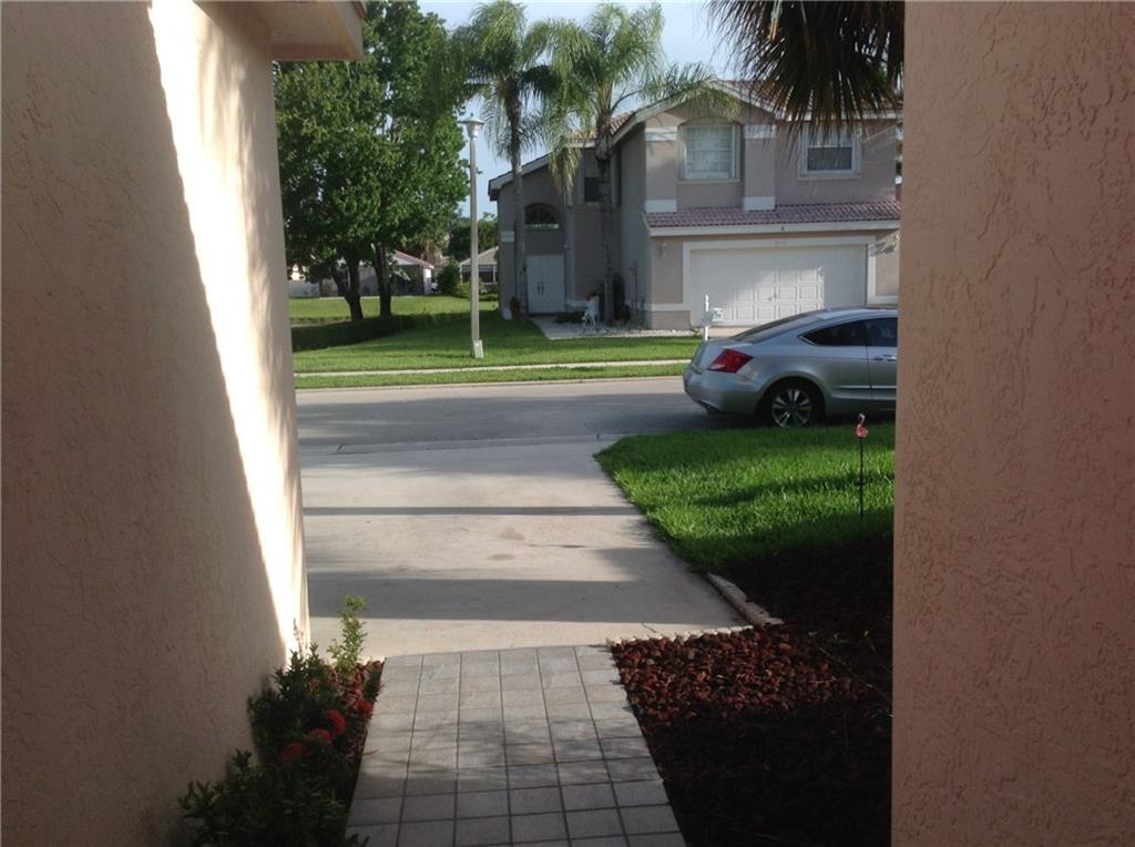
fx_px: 1145
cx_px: 568
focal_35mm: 35
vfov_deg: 40.6
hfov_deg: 52.7
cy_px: 424
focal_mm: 4.28
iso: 50
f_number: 2.4
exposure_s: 1/1163
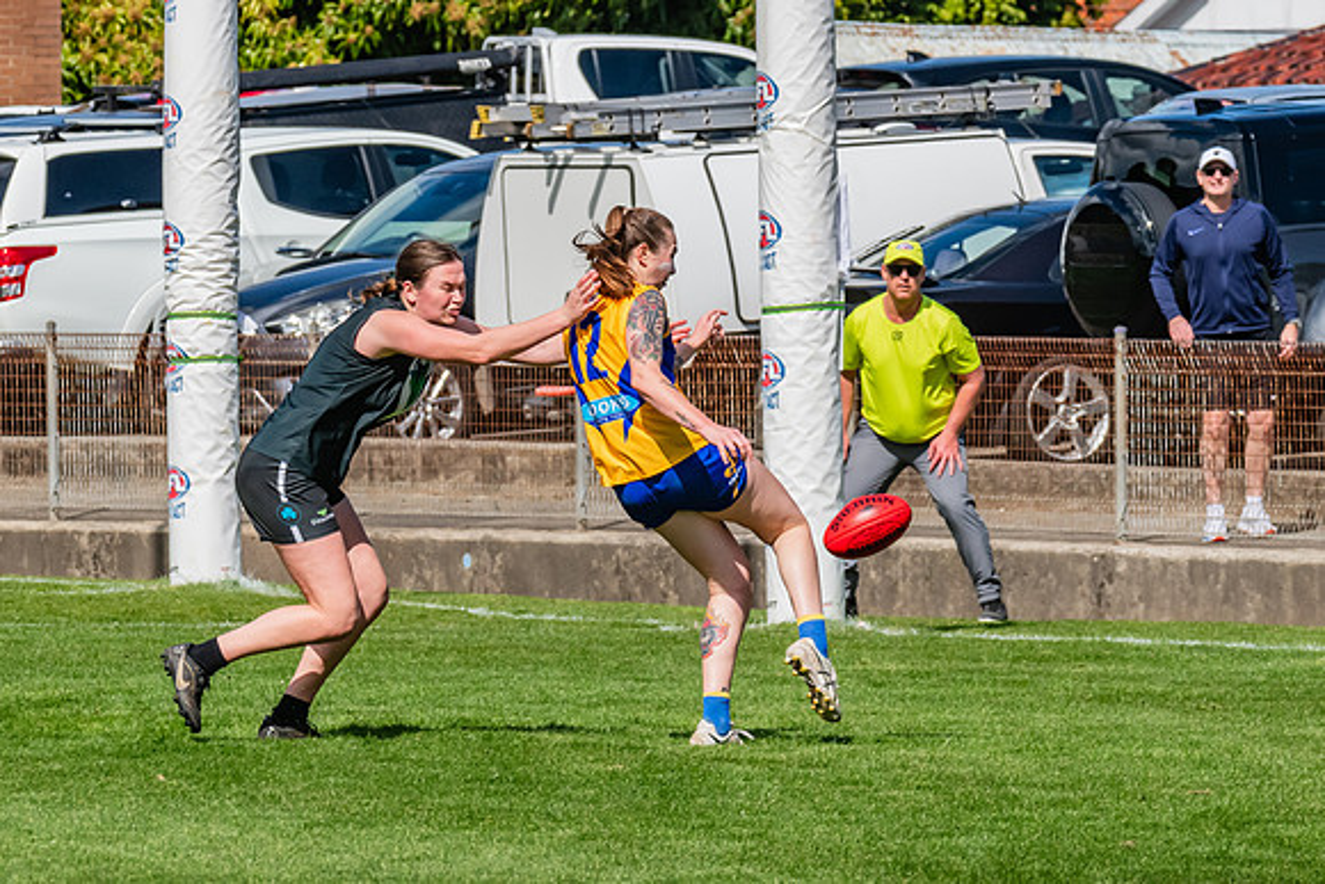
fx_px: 14250
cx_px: 612
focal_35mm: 387
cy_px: 380
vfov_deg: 3.6
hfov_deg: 5.3
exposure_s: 1/1600
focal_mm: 240
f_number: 14
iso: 800
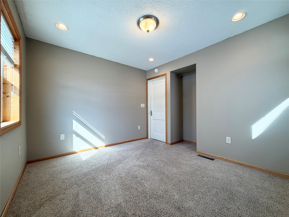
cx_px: 144
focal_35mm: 14
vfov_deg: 85.7
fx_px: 117
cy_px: 108
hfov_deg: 102.1
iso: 125
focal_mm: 2.22
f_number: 2.2
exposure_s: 1/120
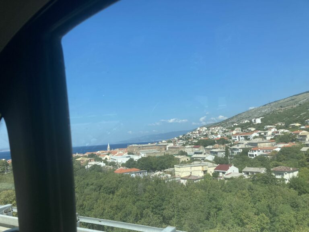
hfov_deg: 63.4
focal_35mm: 28
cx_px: 154
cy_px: 116
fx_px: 250
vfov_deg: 49.7
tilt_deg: +4.0
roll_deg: +0.9
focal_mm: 3.99
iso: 20
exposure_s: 1/1656
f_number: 1.8
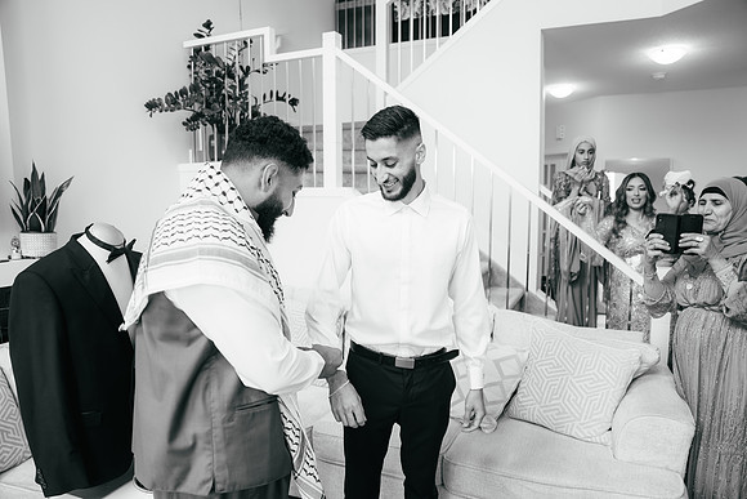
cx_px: 374
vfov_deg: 53.2
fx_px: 498
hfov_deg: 73.7
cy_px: 250
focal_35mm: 24
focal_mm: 24
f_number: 2.8
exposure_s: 1/160
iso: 400
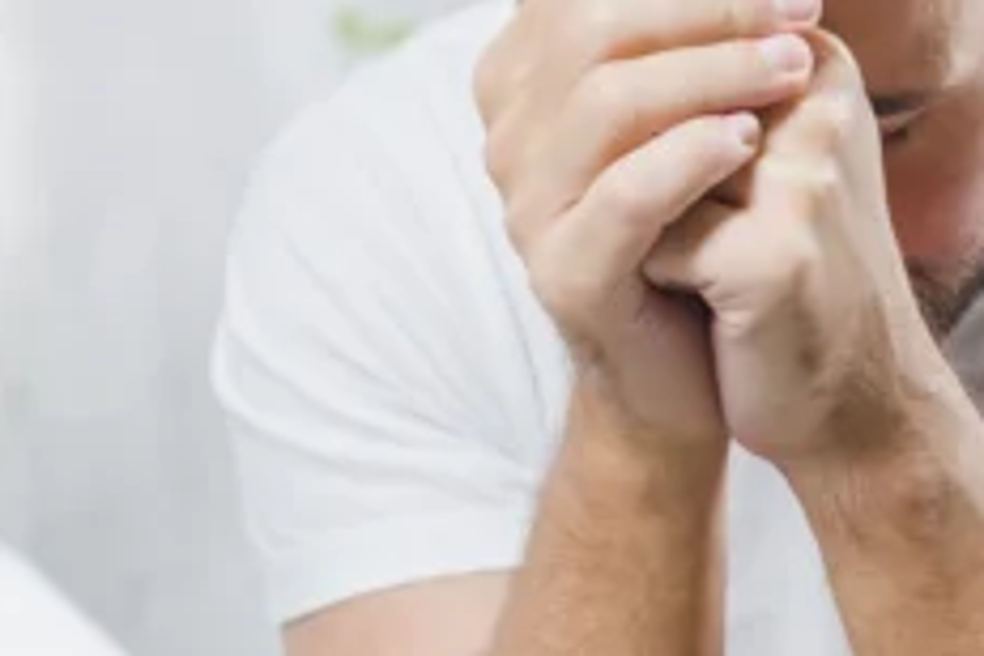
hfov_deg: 9.1
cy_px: 569
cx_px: 1214
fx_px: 6068
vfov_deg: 6.2
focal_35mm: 222
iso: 160
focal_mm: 50
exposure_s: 1/160
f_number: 4.5
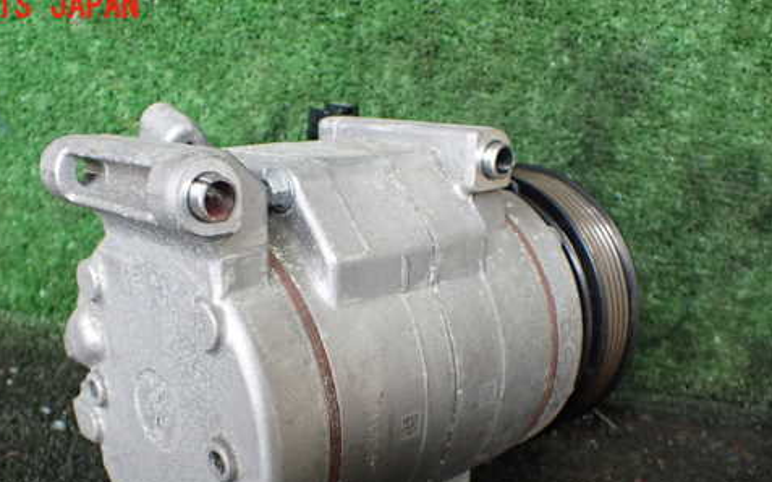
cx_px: 330
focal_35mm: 40
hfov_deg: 49.1
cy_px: 351
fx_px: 841
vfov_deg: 31.5
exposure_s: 1/125
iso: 320
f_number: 2.3
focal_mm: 5.4
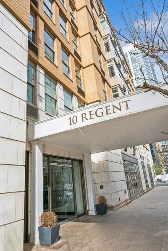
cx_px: 84
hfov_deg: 53.1
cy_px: 126
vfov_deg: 73.7
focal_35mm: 24
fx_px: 168
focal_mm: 24
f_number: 9
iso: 200
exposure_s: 1/100
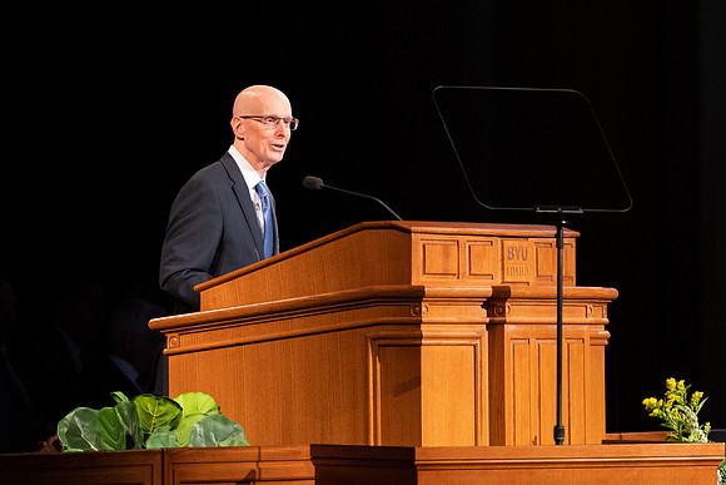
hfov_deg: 5.1
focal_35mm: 404
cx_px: 562
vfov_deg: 3.4
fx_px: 8152
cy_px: 175
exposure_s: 1/200
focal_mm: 200
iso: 1600
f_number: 3.2
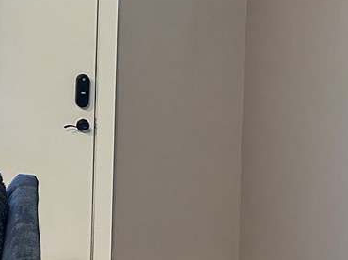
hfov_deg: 24.0
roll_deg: -1.1
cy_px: 8
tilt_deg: -0.6
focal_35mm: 72
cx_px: -94
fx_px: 723
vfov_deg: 19.9
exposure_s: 1/60
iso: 320
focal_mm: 5.7
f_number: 1.5
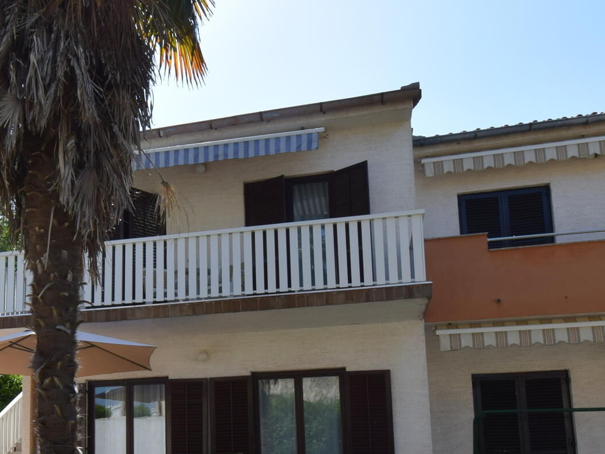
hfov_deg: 53.7
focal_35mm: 33
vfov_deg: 41.5
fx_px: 577
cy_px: 350
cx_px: 178
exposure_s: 1/320
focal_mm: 10
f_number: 9
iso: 200
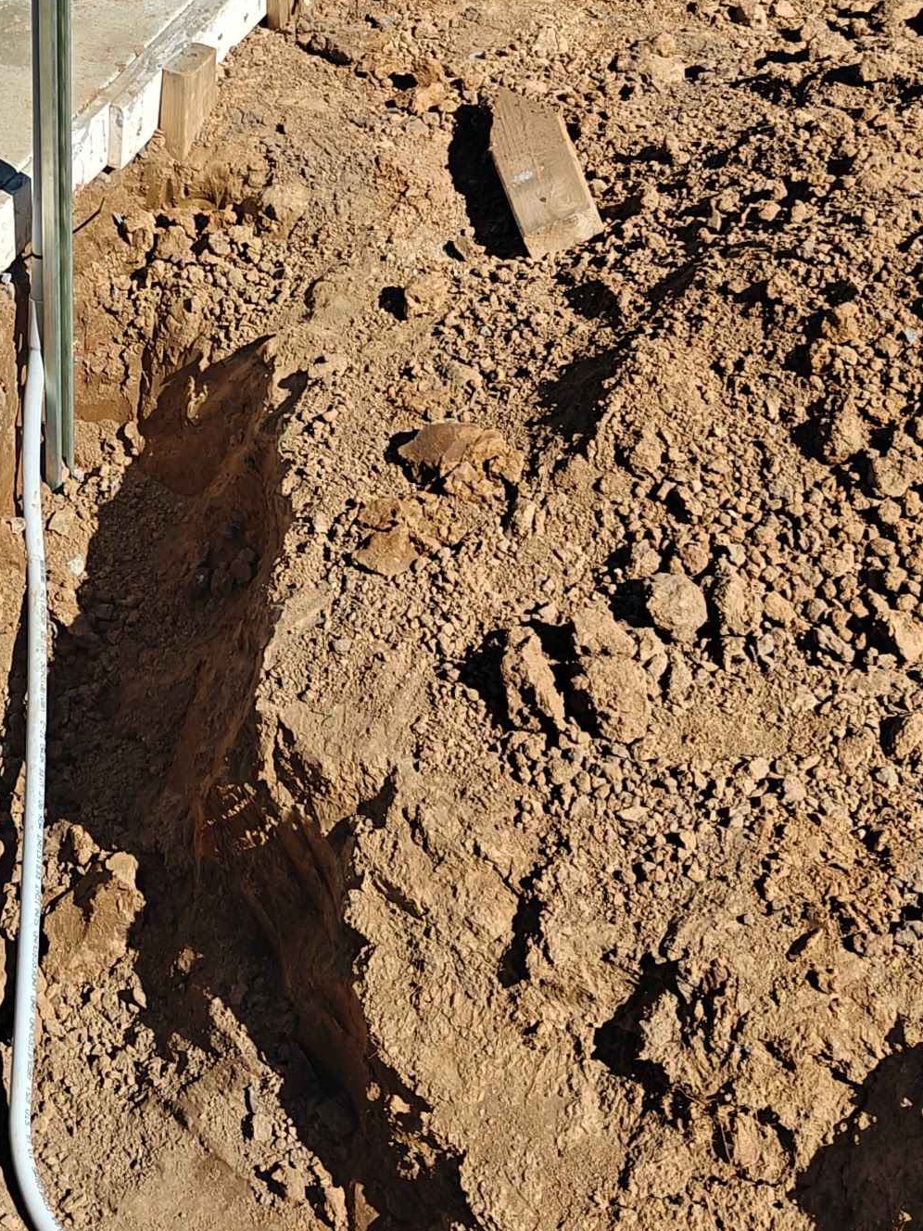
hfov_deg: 19.4
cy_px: 5
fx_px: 2631
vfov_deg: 25.1
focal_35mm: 74
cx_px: 25
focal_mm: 5.59
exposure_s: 1/1486
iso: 80
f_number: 1.8
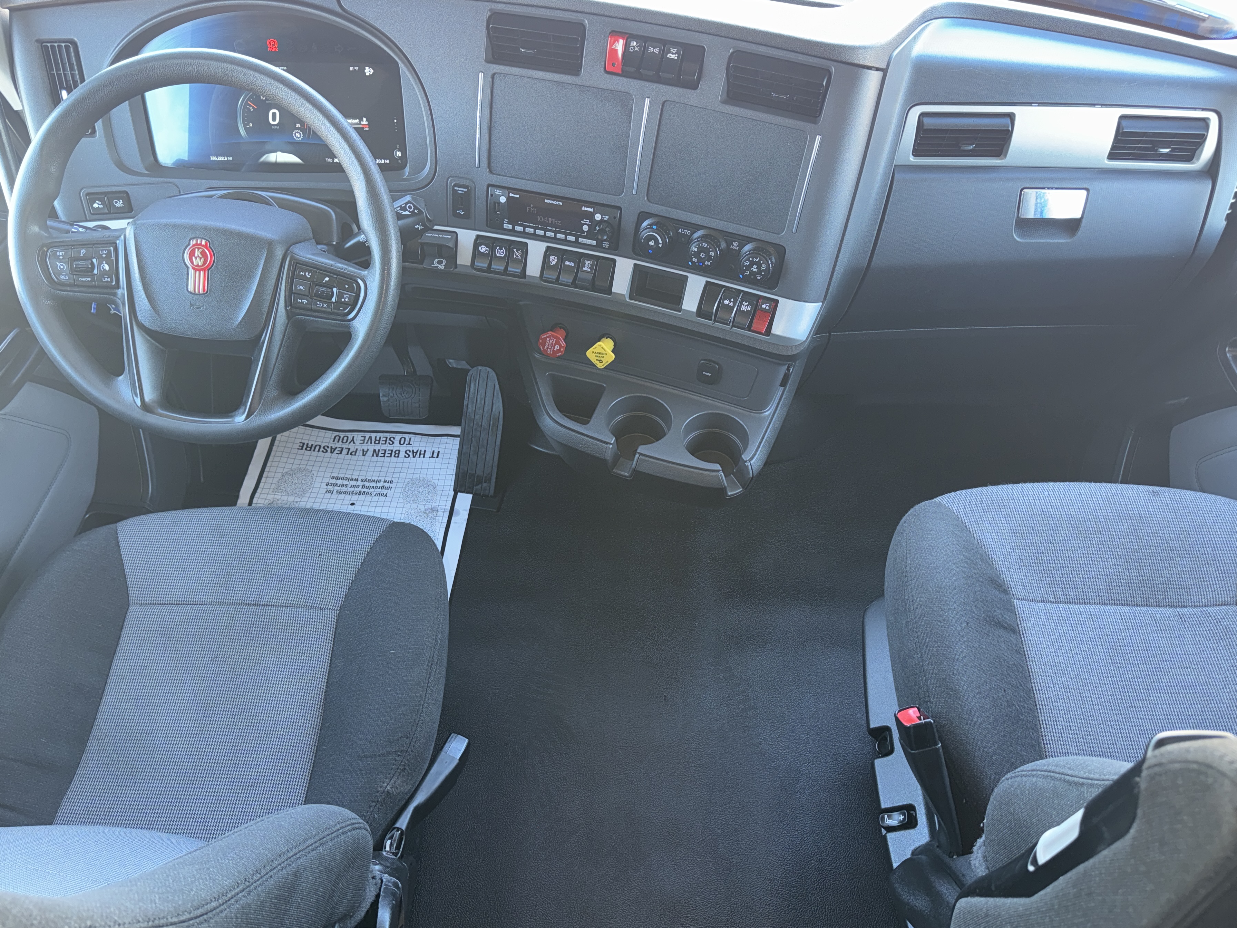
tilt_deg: -53.2
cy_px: 467
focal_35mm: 27
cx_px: 618
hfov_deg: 65.3
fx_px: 965
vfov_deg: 51.4
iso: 80
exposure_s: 1/32
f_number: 1.78
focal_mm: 6.76
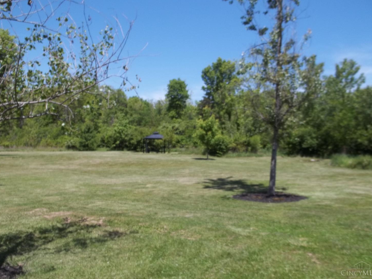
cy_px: 138
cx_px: 189
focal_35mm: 34
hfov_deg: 54.0
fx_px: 365
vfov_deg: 41.8
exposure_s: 1/160
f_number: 8
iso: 64
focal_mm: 5.9
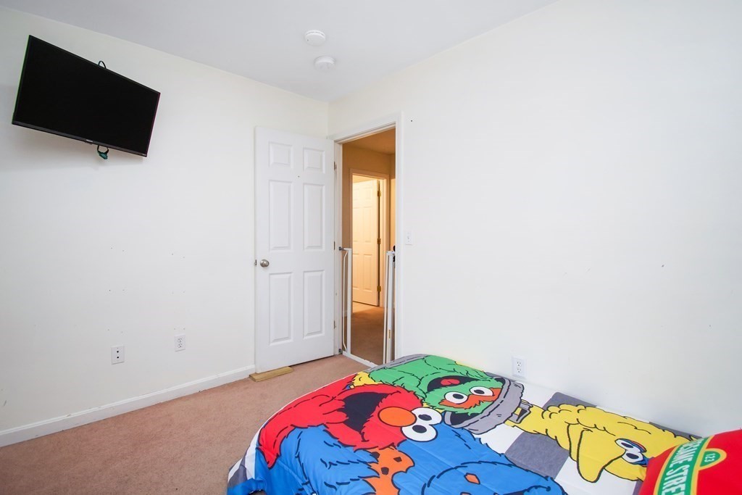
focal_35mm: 15
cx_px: 371
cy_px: 248
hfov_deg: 100.4
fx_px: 309
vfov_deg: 77.3
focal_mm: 10
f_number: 5
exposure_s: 1/100
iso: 800
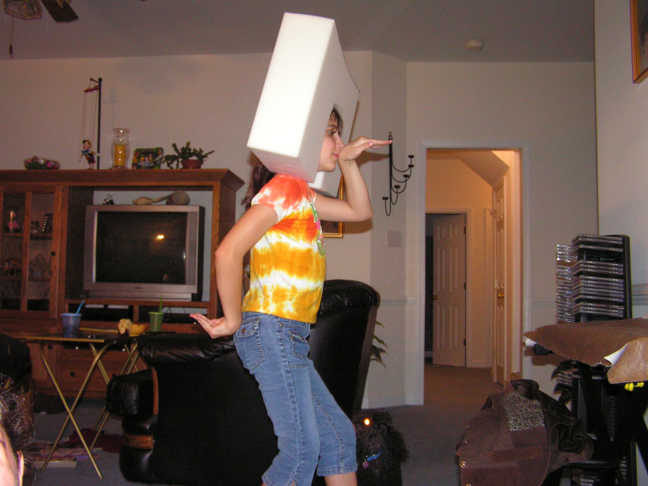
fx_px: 711
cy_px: 243
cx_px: 324
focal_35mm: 38
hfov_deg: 49.0
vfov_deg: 37.7
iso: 200
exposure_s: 1/40
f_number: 2.8
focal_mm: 6.3
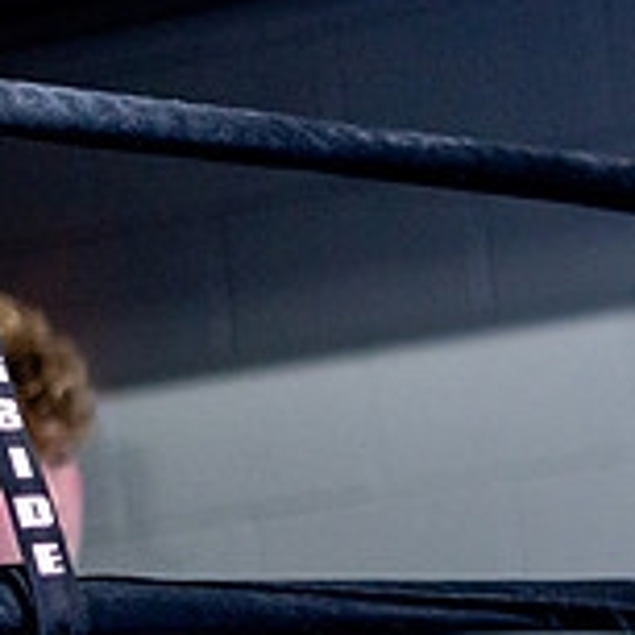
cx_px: 1170
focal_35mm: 241
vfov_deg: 7.2
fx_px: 5002
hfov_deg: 7.1
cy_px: 587
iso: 1600
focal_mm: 50
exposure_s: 1/500
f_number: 1.8
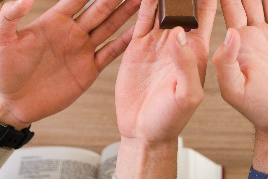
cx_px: 152
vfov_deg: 12.7
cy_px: -38
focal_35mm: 105
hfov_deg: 19.4
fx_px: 782
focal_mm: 35
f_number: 1.8
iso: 250
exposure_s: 1/160
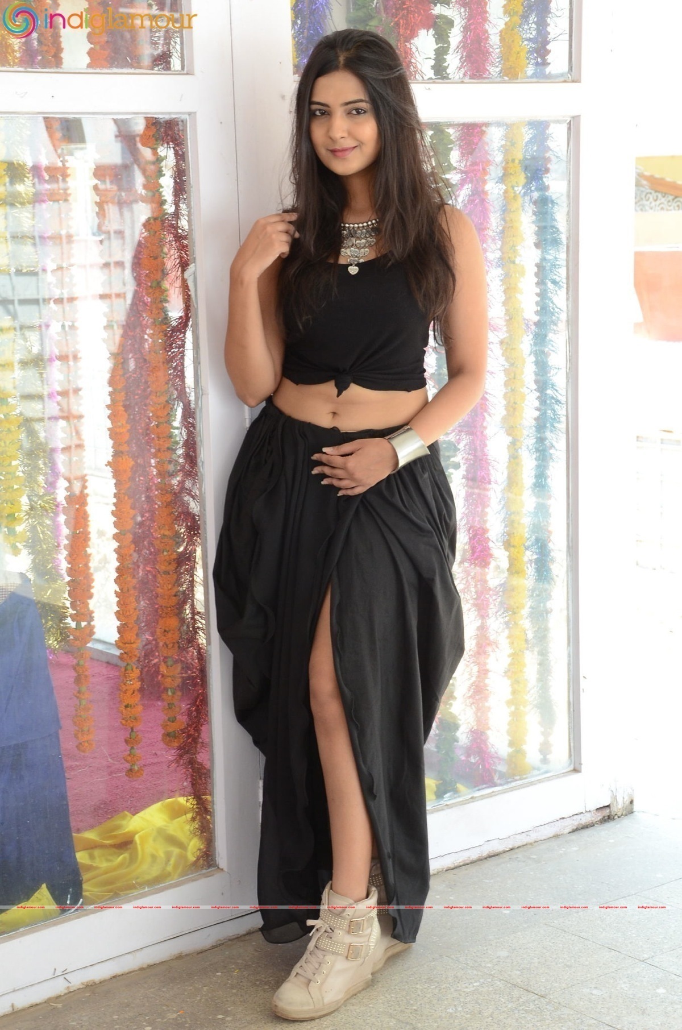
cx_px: 341
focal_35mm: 72
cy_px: 515
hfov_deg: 18.8
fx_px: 2055
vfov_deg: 28.1
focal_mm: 48
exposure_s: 1/125
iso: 1000
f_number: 7.1
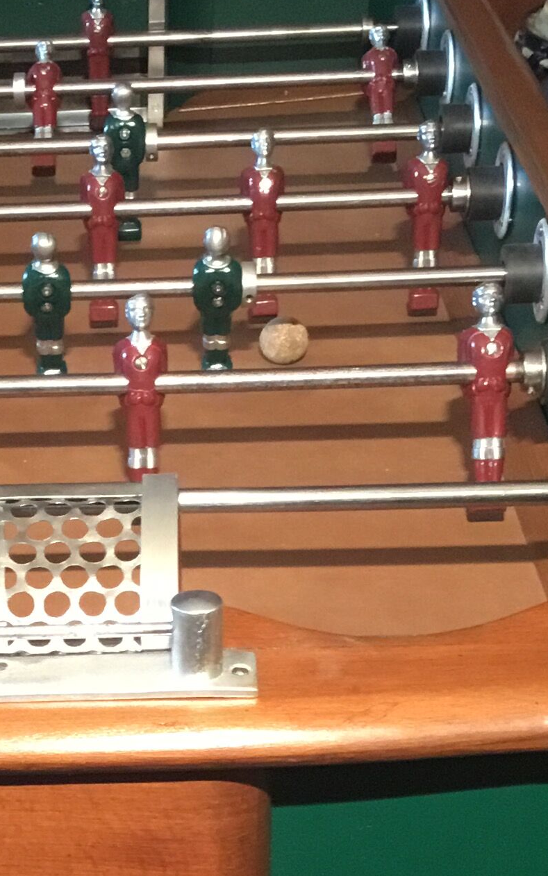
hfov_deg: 15.2
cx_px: 31
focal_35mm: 85
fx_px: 2031
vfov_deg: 24.0
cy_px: 697
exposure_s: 1/20
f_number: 2.4
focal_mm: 3.3
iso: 200
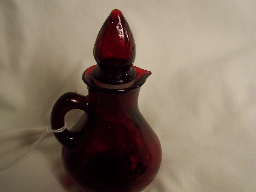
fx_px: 274
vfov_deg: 38.7
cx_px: 128
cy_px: 96
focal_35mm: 37
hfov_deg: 50.1
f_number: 2.8
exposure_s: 1/350
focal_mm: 5.6
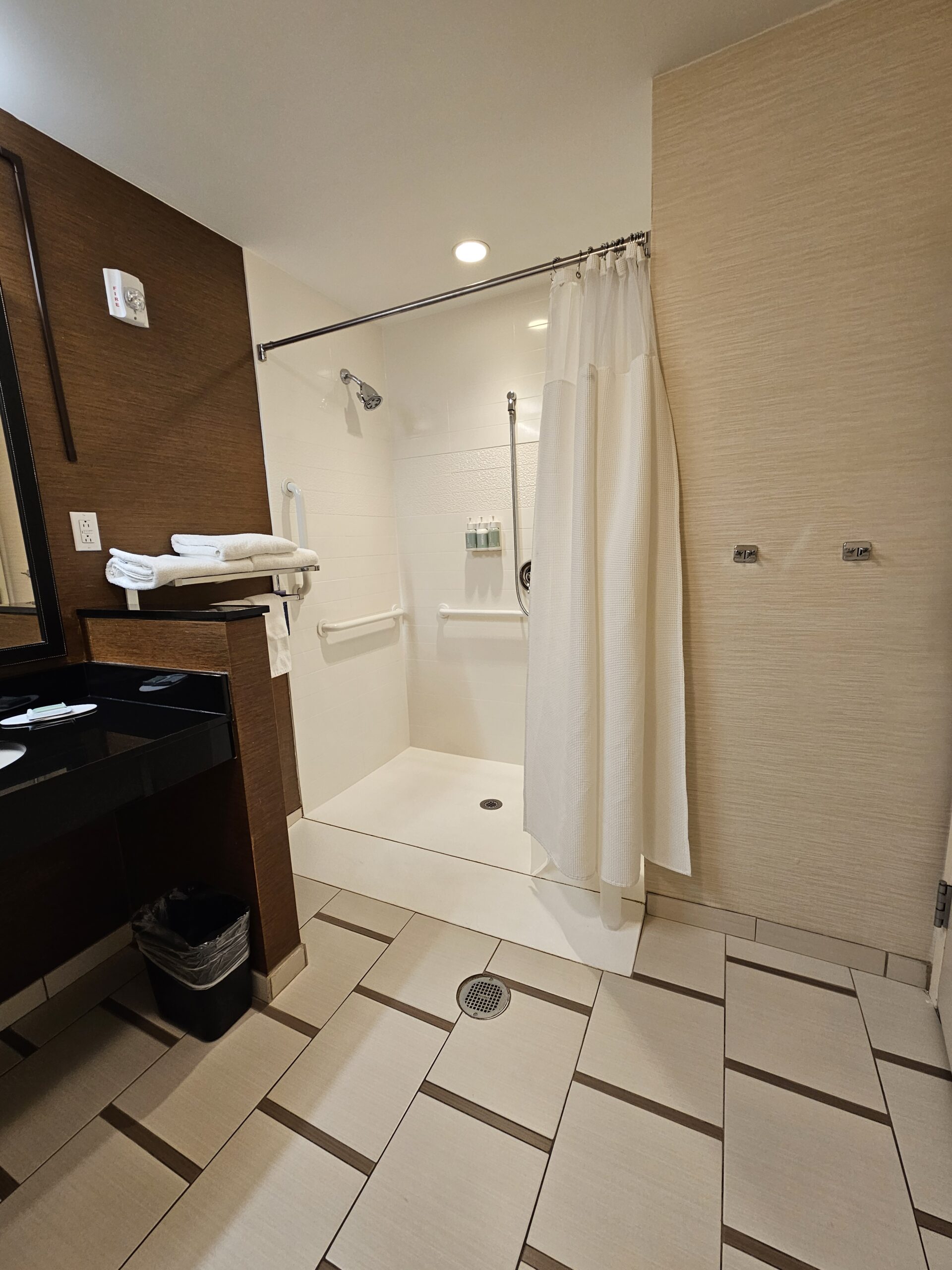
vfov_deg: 106.2
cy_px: 635
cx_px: 476
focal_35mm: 13
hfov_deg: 89.9
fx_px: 477
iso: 125
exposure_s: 1/60
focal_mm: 2.2
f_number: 2.2
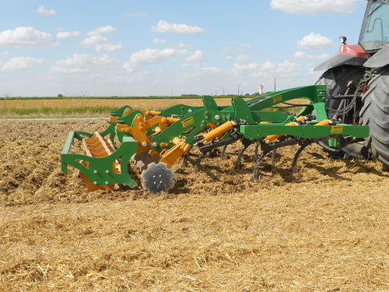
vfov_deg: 33.6
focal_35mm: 43
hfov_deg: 43.9
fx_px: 483
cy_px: 146
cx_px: 194
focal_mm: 7.7
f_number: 4.2
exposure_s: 1/640
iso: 80
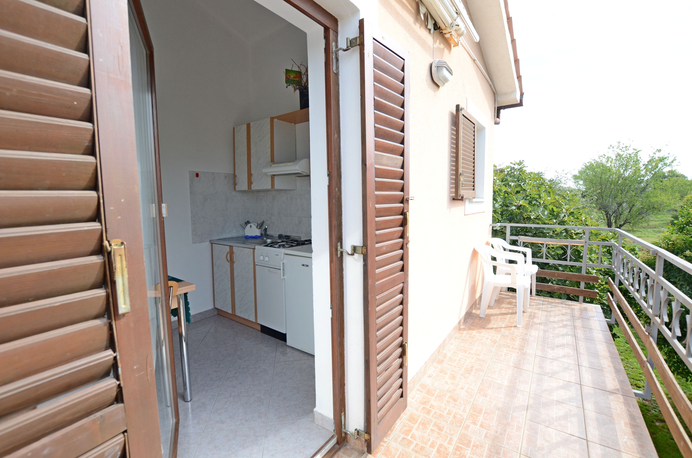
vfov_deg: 77.1
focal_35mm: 15
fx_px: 288
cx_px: 346
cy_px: 229
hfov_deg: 100.5
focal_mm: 10
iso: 320
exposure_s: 1/320
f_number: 6.3
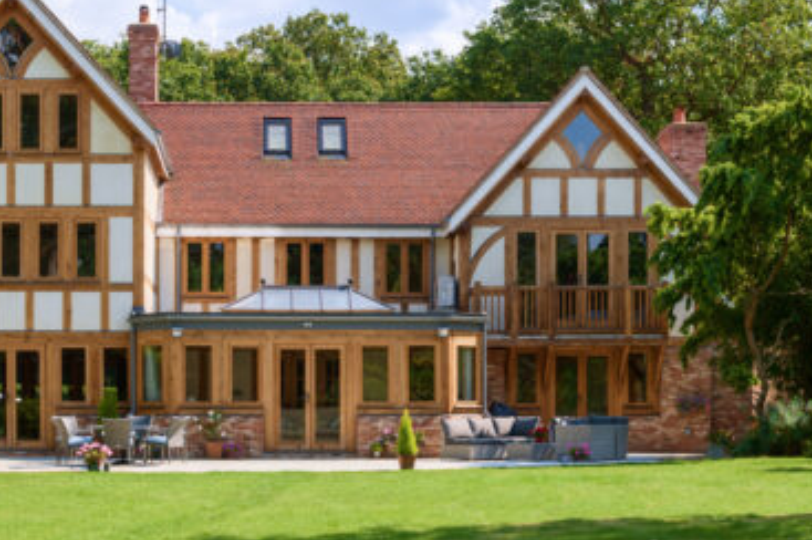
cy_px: 150
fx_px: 1623
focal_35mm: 72
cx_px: 283
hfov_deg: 28.0
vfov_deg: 18.8
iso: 100
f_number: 8
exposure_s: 1/200
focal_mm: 44
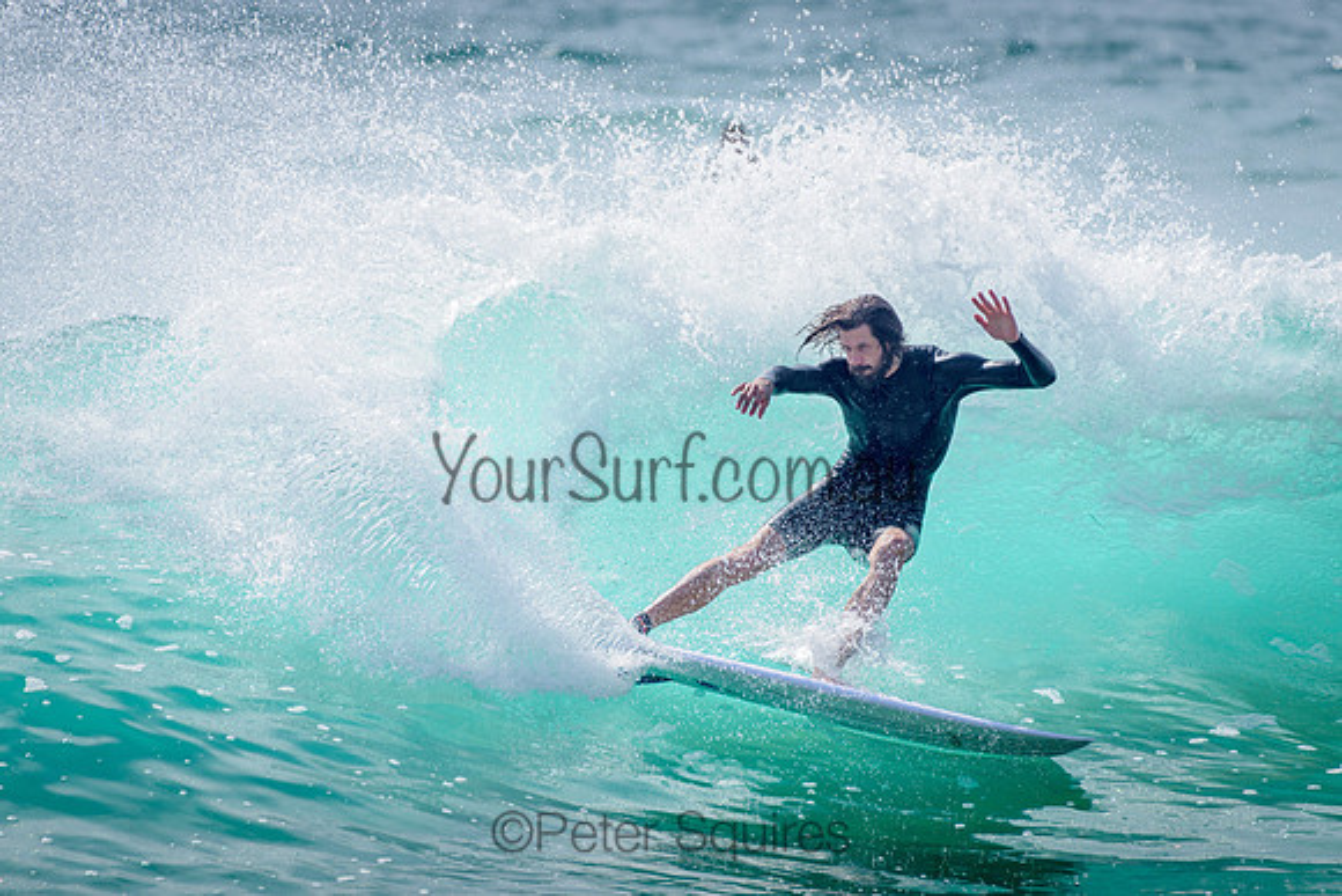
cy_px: 430
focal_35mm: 613
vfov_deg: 2.2
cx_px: 723
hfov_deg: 3.4
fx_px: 22855
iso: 125
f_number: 5.6
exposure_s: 1/2000
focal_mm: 500
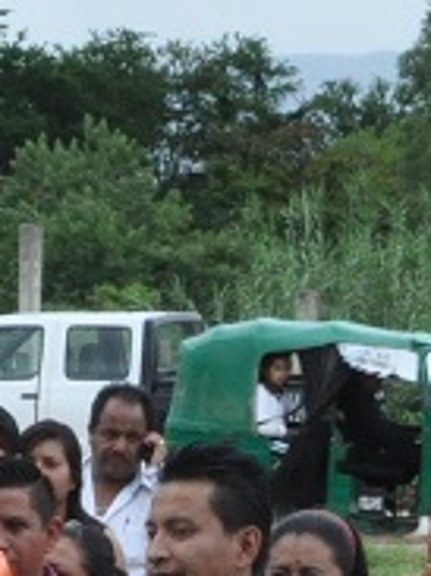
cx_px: 109
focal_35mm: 223
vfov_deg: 8.6
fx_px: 3706
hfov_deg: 6.6
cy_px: 968
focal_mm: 22
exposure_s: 1/400
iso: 1600
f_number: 20
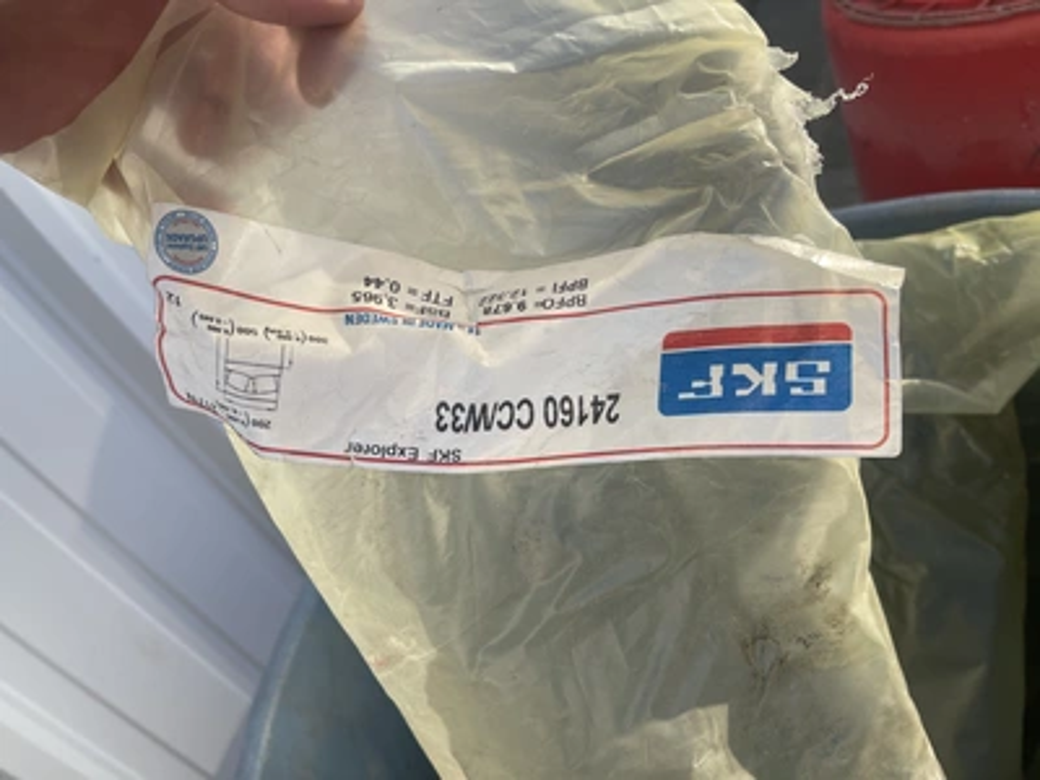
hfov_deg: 69.4
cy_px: 390
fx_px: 751
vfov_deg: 54.9
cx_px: 520
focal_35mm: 25
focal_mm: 5.1
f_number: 1.6
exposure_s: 1/1795
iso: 32
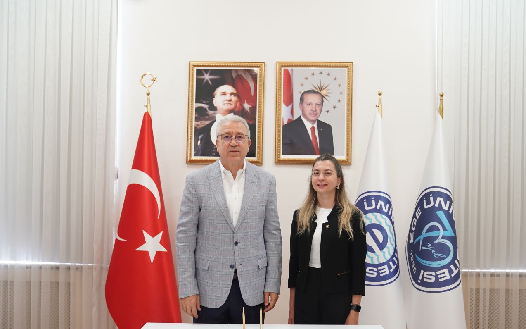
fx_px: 516
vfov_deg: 35.2
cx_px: 272
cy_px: 196
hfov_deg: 54.0
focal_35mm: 36
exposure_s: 1/125
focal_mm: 30
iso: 1600
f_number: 3.2
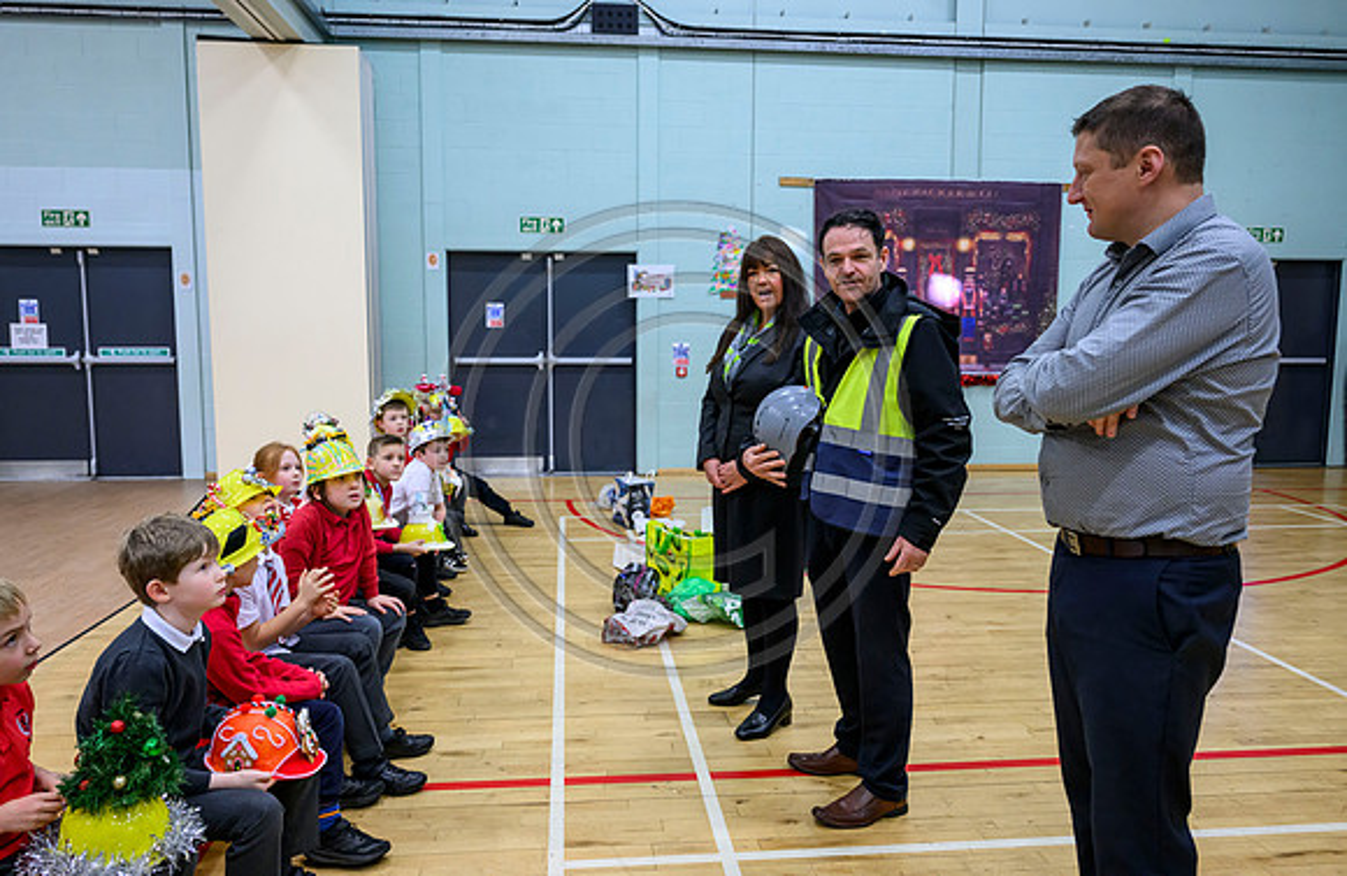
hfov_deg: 67.4
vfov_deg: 46.9
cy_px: 427
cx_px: 674
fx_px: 1010
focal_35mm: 27
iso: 3200
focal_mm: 27
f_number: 4
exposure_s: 1/250
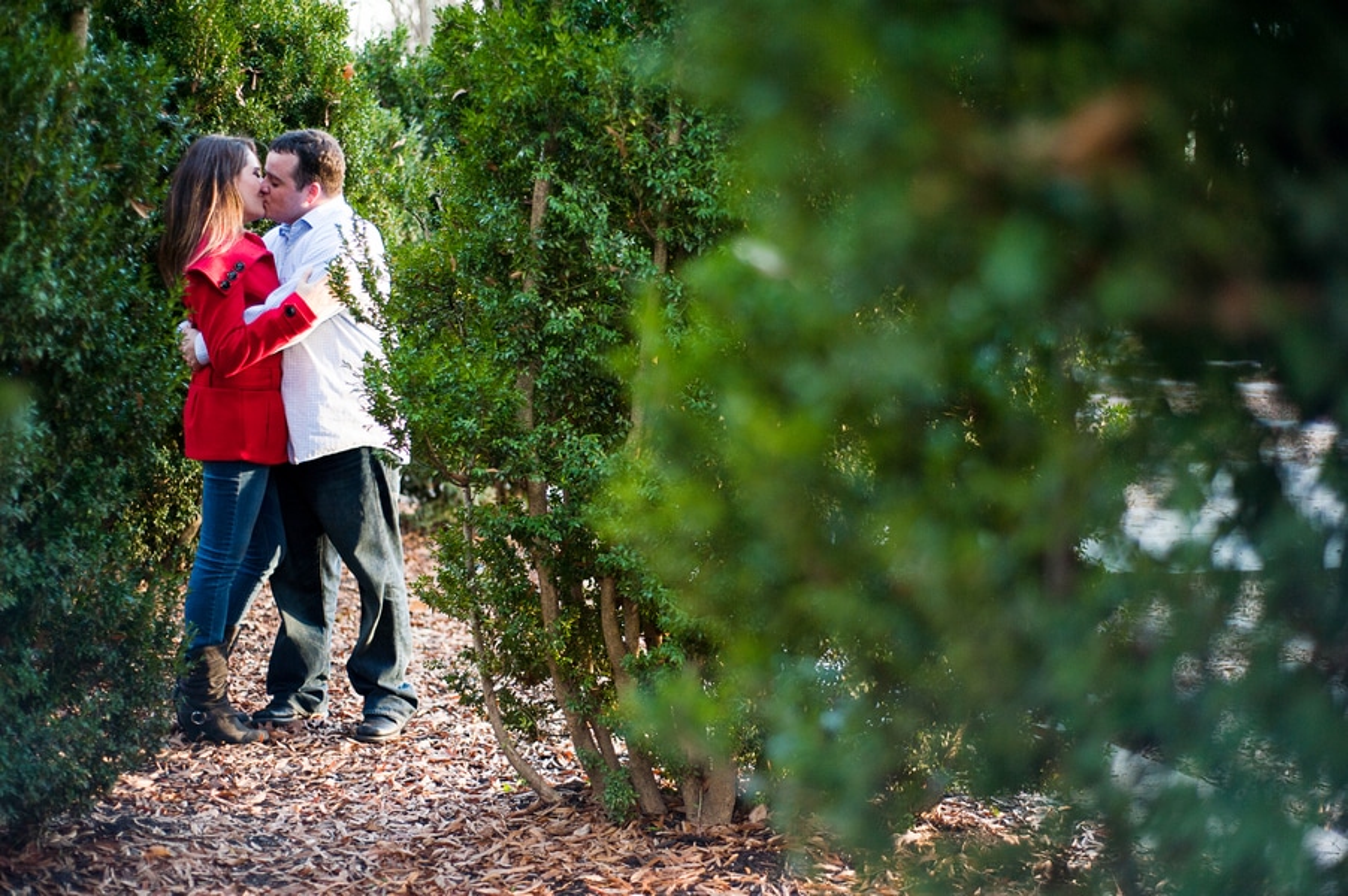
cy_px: 448
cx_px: 674
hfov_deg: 39.6
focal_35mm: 50
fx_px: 1871
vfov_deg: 27.0
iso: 200
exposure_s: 1/400
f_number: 2
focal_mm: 50
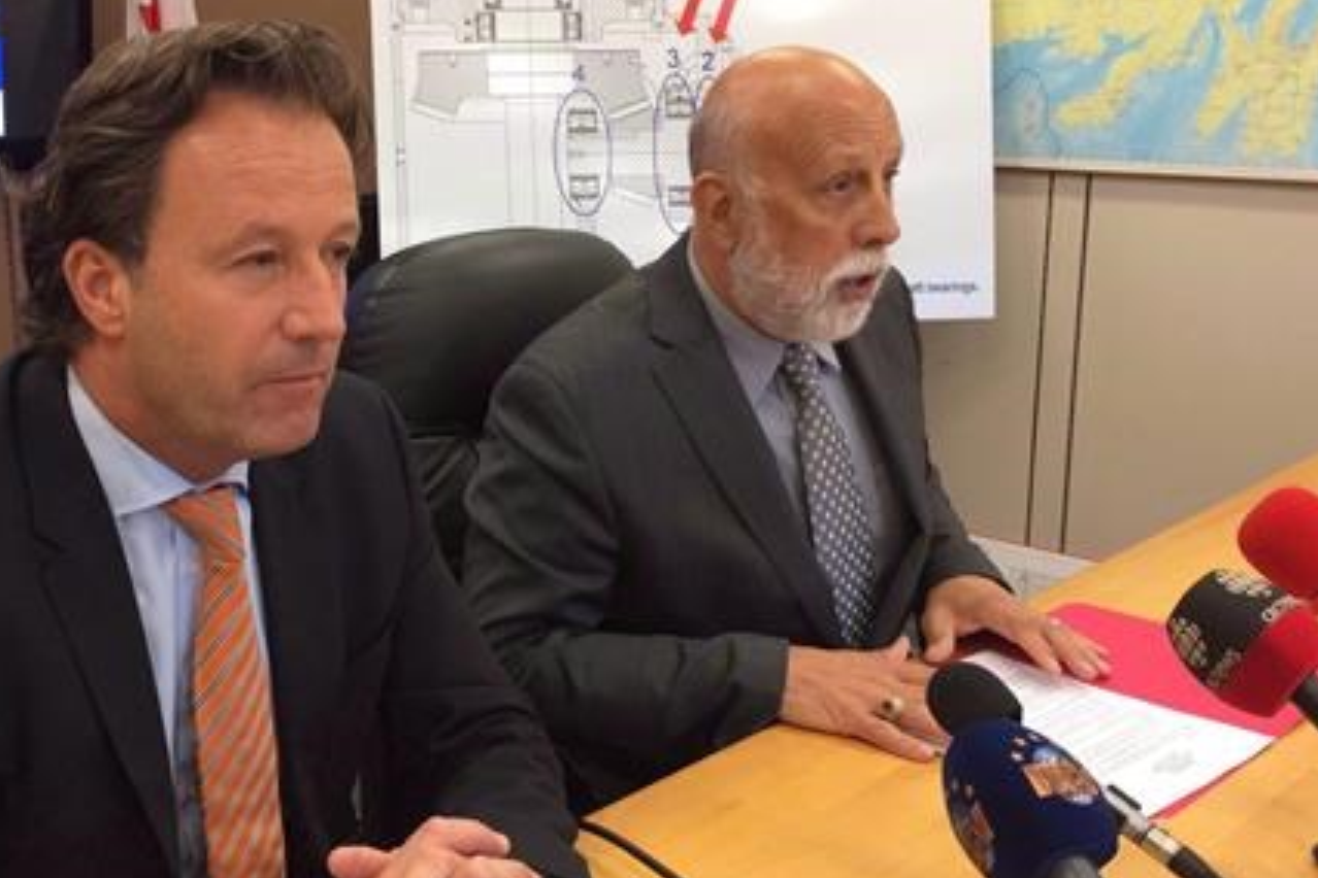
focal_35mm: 46
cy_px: 451
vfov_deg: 29.2
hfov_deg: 42.3
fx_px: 1684
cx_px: 470
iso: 100
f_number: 2.2
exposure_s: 1/30
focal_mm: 4.15
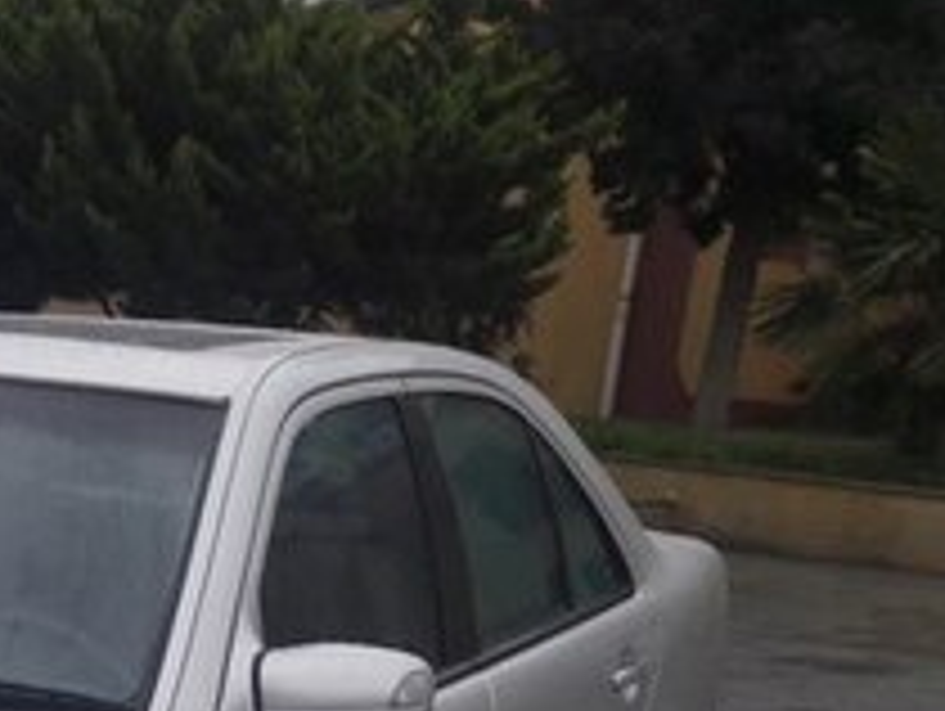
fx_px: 2405
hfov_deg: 20.4
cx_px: -266
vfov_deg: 15.8
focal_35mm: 88
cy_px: 983
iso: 40
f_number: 1.9
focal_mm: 3.7
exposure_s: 1/137
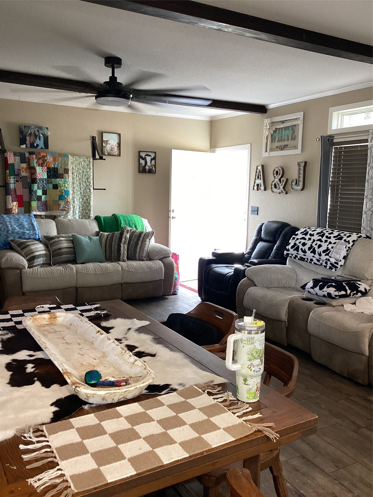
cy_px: 248
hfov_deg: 45.4
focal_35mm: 31
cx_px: 186
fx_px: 445
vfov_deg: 58.4
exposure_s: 1/60
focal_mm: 3.3
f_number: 2.4
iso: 160
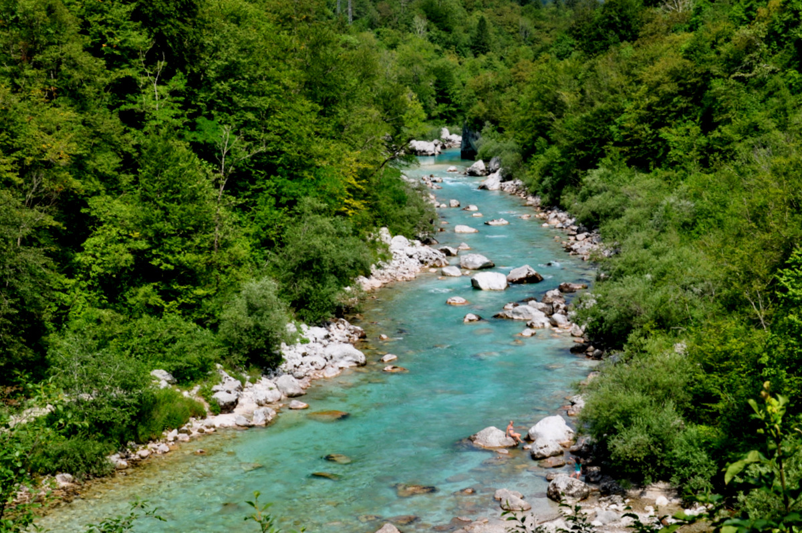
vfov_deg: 26.4
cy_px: 266
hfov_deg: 38.9
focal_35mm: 51
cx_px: 401
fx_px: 1135
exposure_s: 1/250
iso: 200
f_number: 10
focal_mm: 34
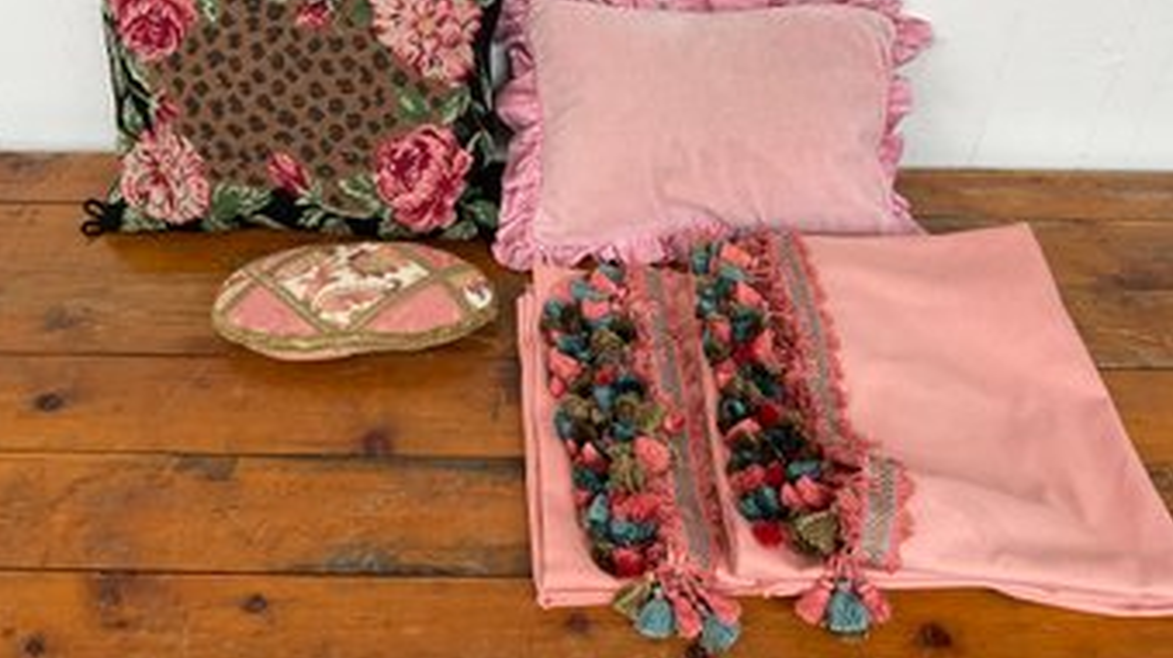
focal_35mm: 32
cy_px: 275
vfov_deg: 36.5
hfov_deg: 61.1
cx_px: 583
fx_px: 994
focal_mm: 3
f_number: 1.8
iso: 32
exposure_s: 1/122
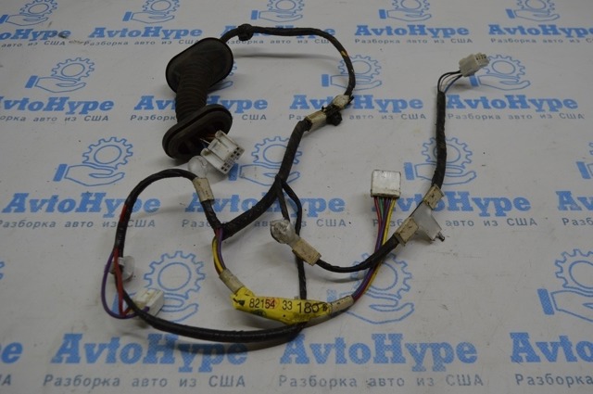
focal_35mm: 32
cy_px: 197
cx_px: 296
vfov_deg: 41.6
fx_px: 518
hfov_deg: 59.6
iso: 200
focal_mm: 21
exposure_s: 1/60
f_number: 5.6
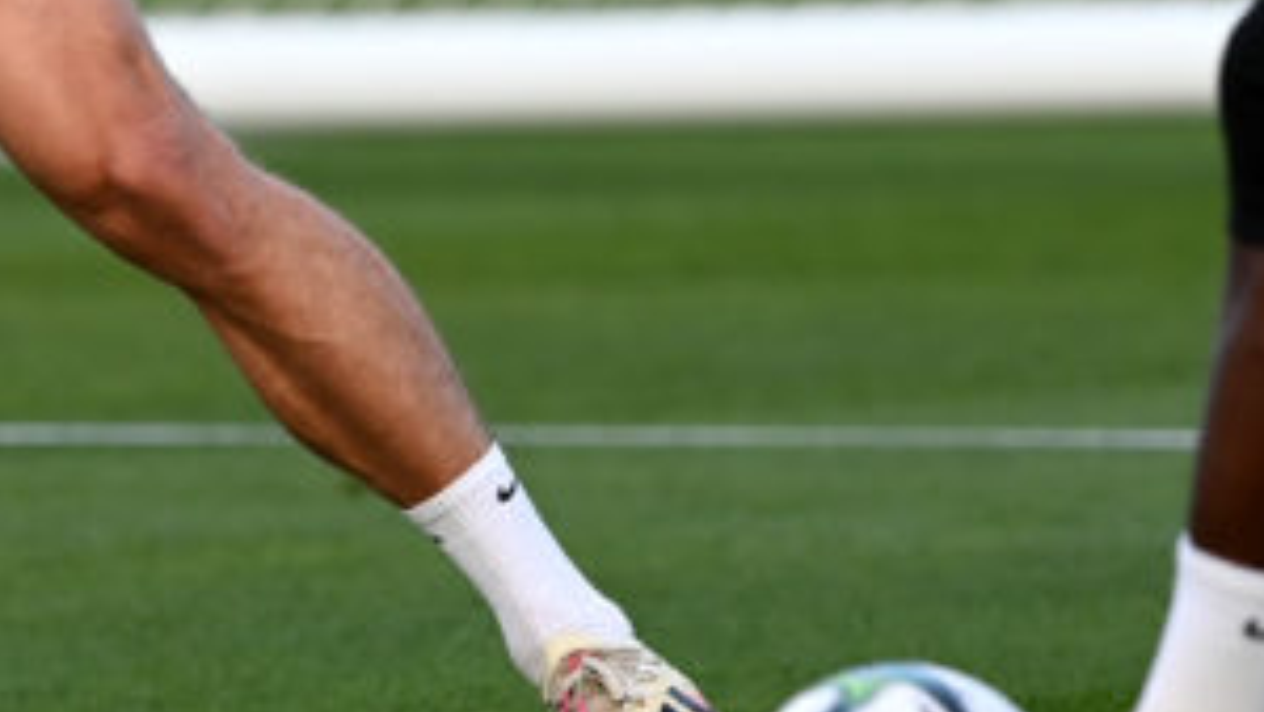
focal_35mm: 1431
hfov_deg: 1.5
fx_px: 47979
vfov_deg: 0.9
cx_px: 29
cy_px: -331
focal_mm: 400
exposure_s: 1/1000
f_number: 4
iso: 800
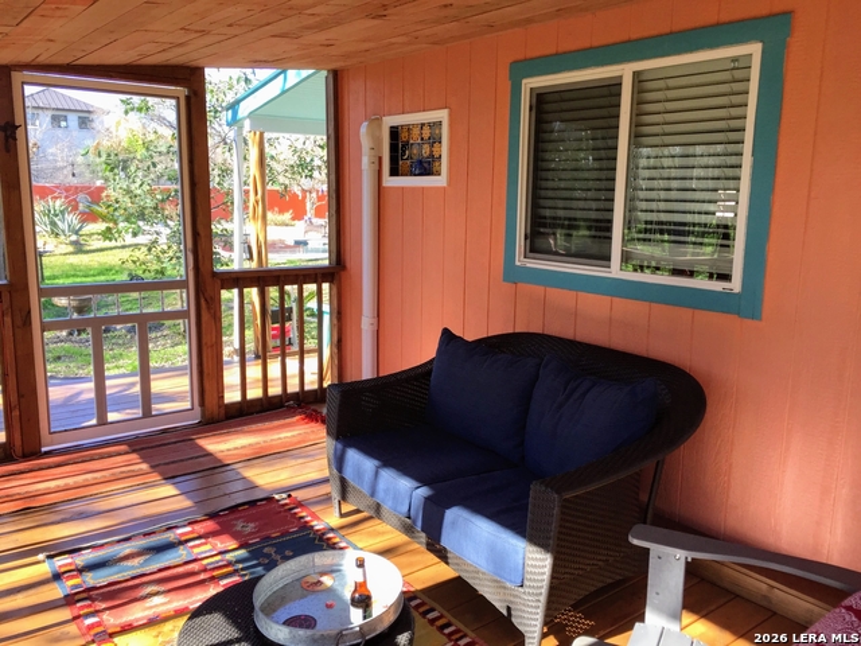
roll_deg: -0.8
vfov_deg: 48.2
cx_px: 430
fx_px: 721
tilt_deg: -8.6
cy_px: 323
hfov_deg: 61.7
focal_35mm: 29
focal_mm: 4.15
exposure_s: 1/120
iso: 32
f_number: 2.2
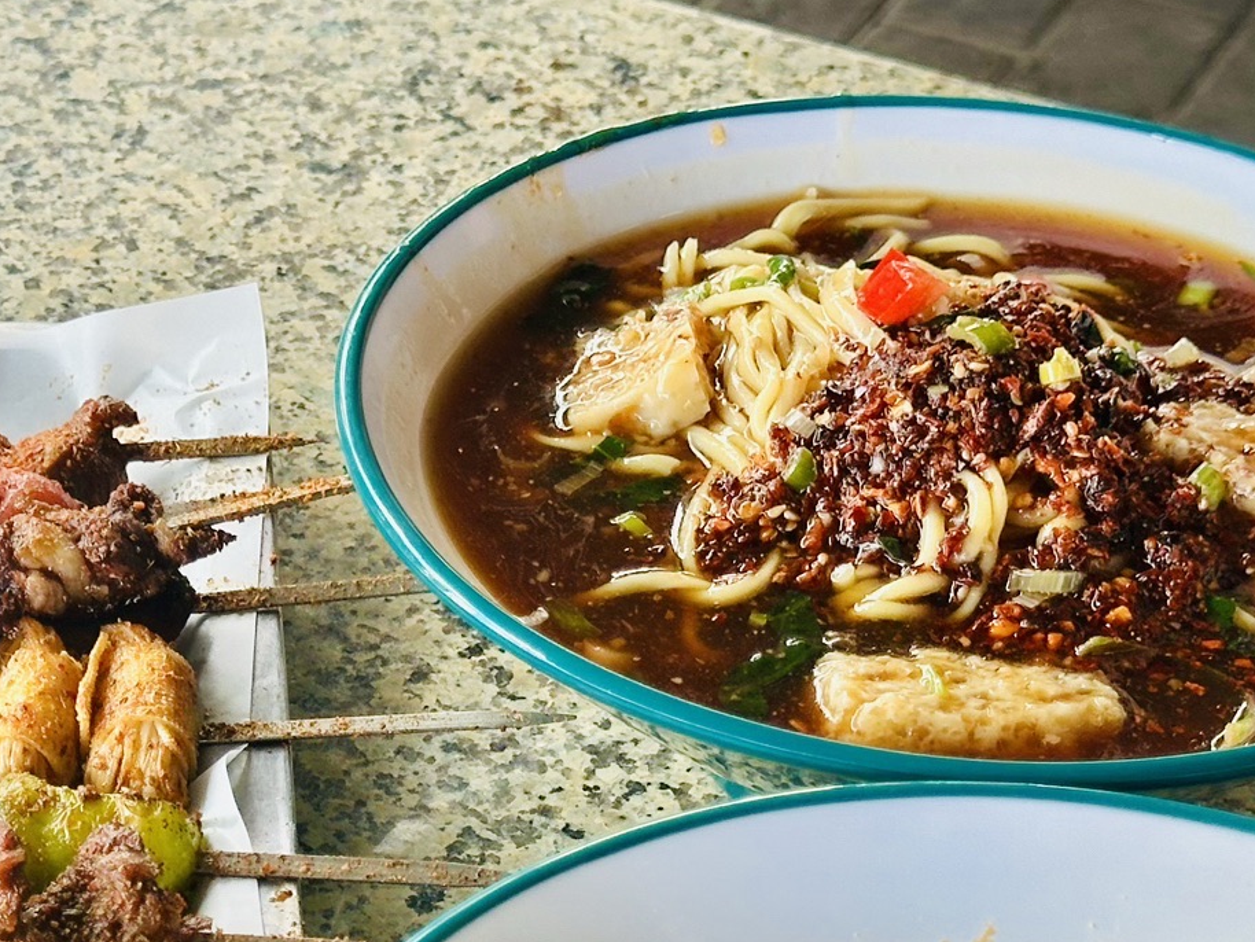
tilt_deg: -39.8
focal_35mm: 105
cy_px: 964
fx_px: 3808
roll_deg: +0.5
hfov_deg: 18.6
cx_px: 286
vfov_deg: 13.9
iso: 80
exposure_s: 1/121
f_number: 1.78
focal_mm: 6.86
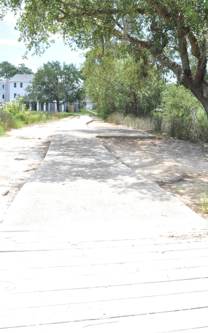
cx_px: 102
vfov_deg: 52.8
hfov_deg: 34.4
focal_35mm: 37
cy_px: 167
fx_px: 336
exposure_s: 1/100
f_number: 11
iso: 200
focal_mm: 24
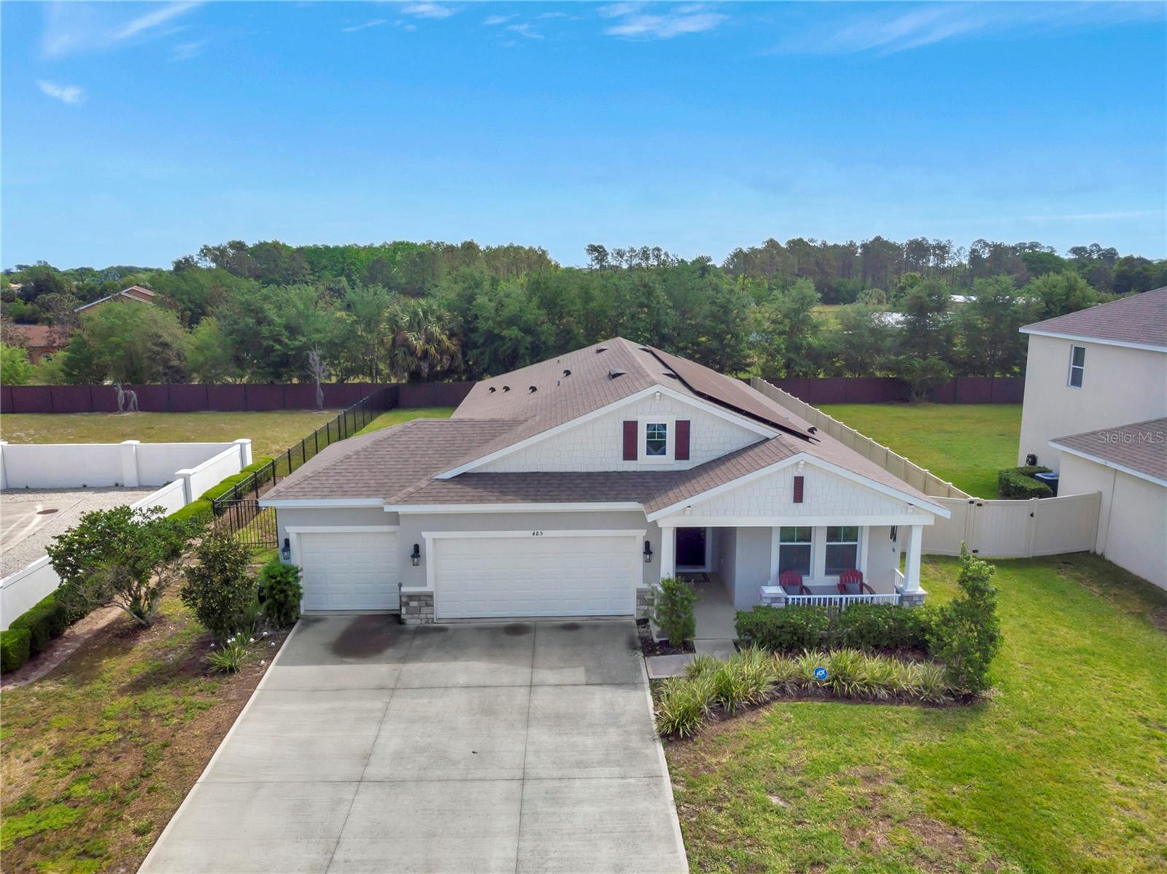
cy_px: 437
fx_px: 809
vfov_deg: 56.8
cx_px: 584
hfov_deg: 71.6
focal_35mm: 24
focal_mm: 4.5
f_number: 2.8
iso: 100
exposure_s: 1/270
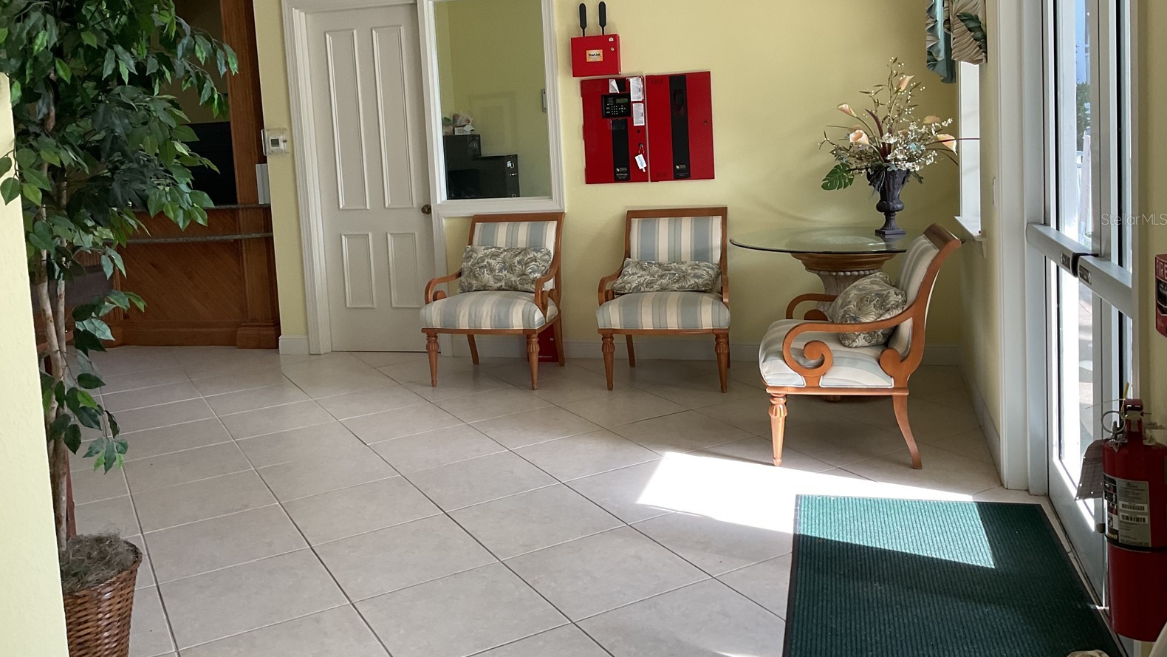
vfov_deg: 36.3
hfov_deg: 61.0
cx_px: 580
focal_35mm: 32
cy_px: 219
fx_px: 990
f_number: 1.8
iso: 50
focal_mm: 3
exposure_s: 1/60
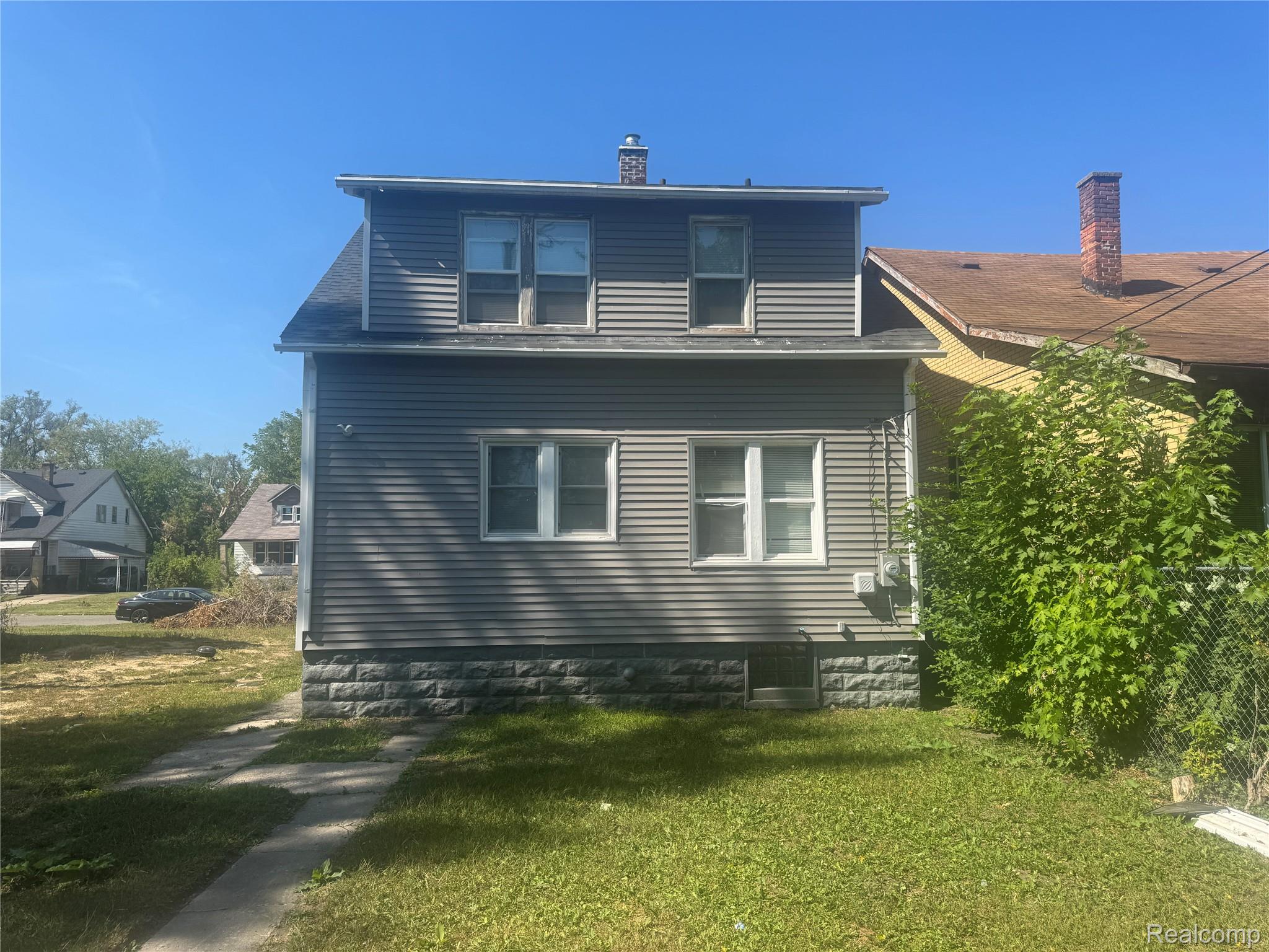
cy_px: 476
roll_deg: +1.0
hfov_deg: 71.6
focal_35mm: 24
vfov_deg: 56.8
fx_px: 880
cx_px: 634
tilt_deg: +6.1
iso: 80
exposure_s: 1/2959
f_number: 1.78
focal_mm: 6.76
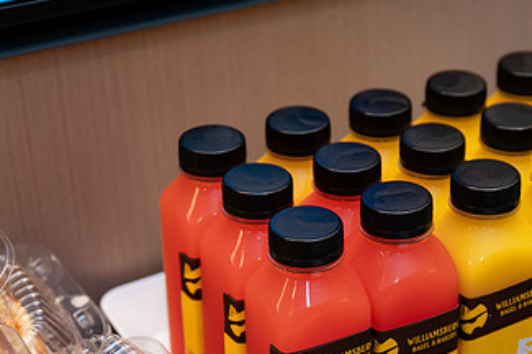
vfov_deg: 15.6
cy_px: 243
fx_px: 1284
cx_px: 382
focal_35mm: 87
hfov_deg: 23.2
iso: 200
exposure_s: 1/200
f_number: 3.2
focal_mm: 45
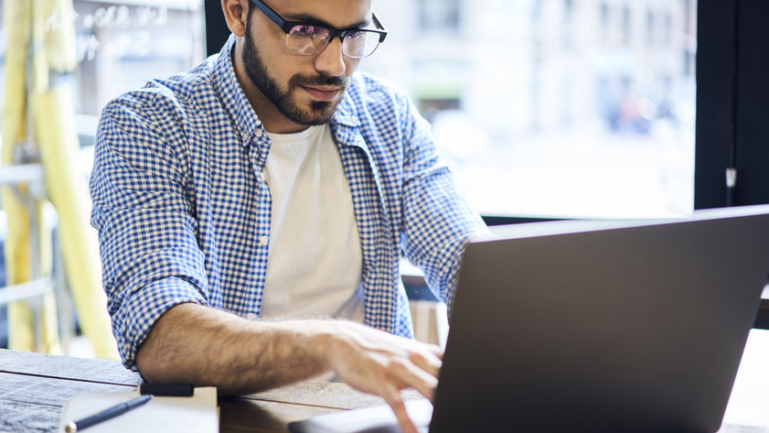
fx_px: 1183
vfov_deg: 20.7
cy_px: 238
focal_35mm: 58
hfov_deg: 36.0
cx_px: 385
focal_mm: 55
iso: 250
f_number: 1.8
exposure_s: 1/100
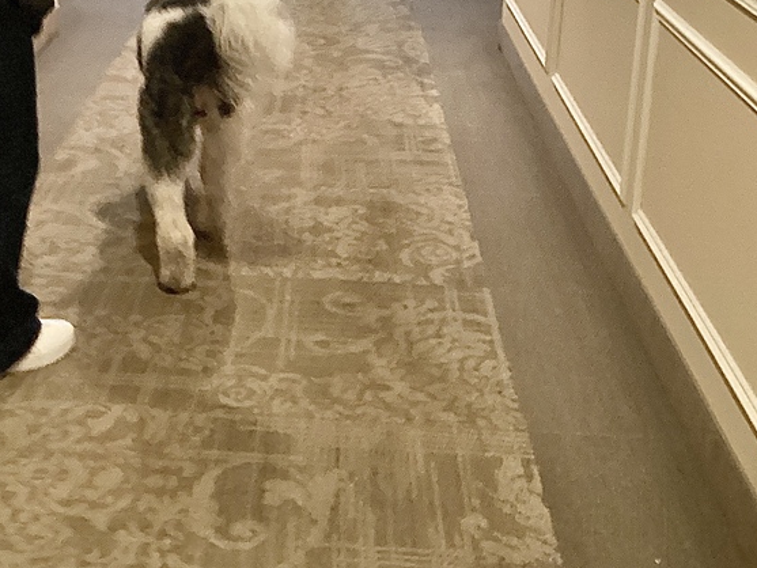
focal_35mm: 57
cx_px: 245
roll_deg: -0.8
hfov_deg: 33.4
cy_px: 48
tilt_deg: -10.4
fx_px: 1247
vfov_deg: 24.8
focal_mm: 3.3
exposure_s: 1/40
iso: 320
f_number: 2.4
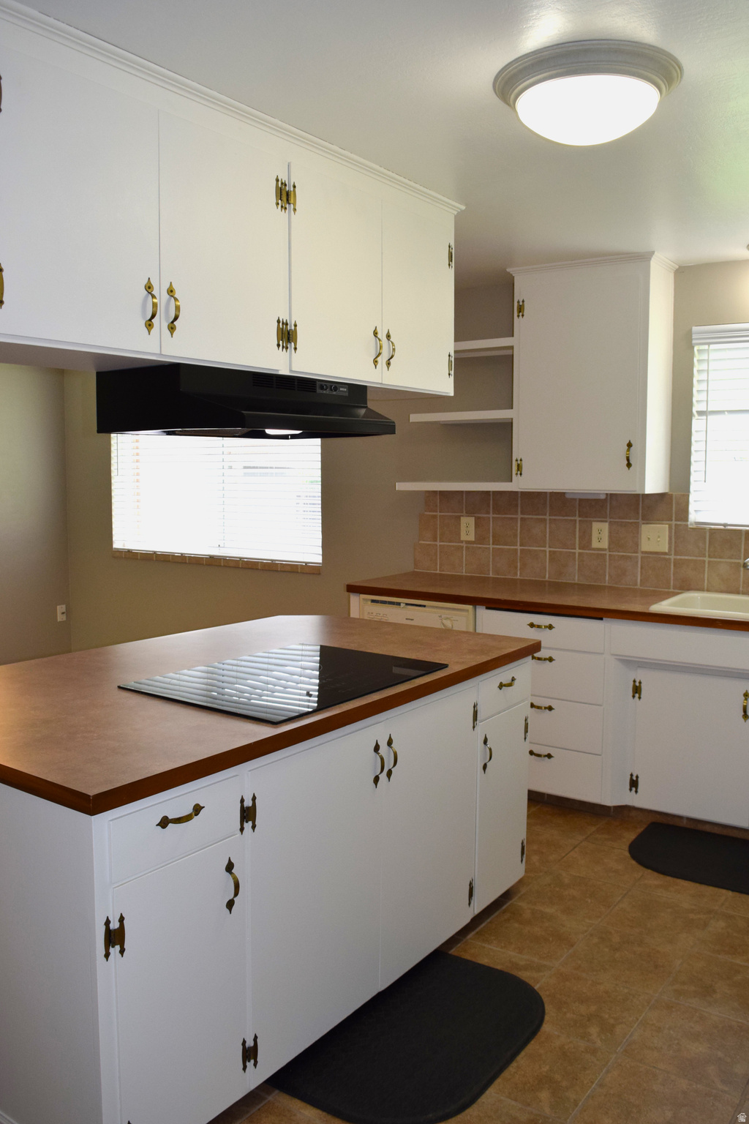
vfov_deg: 67.4
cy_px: 562
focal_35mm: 27
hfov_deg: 47.9
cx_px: 374
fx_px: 843
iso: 640
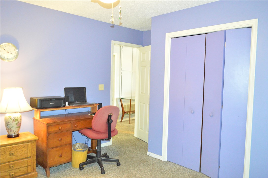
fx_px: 201
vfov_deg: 47.8
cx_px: 134
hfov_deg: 67.4
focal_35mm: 27
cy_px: 89
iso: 2200
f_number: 3.5
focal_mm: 18
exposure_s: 1/60
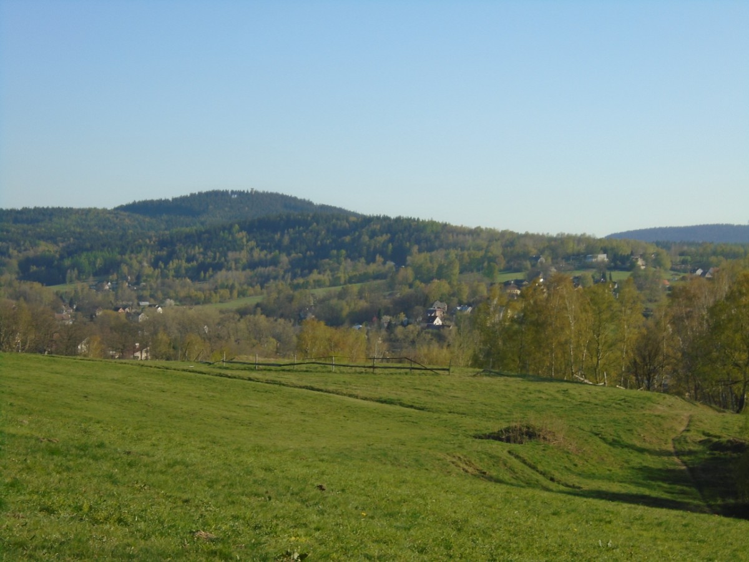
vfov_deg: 18.7
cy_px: 281
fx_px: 1709
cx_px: 374
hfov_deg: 24.7
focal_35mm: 79
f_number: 6.1
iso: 100
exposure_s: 1/320
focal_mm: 14
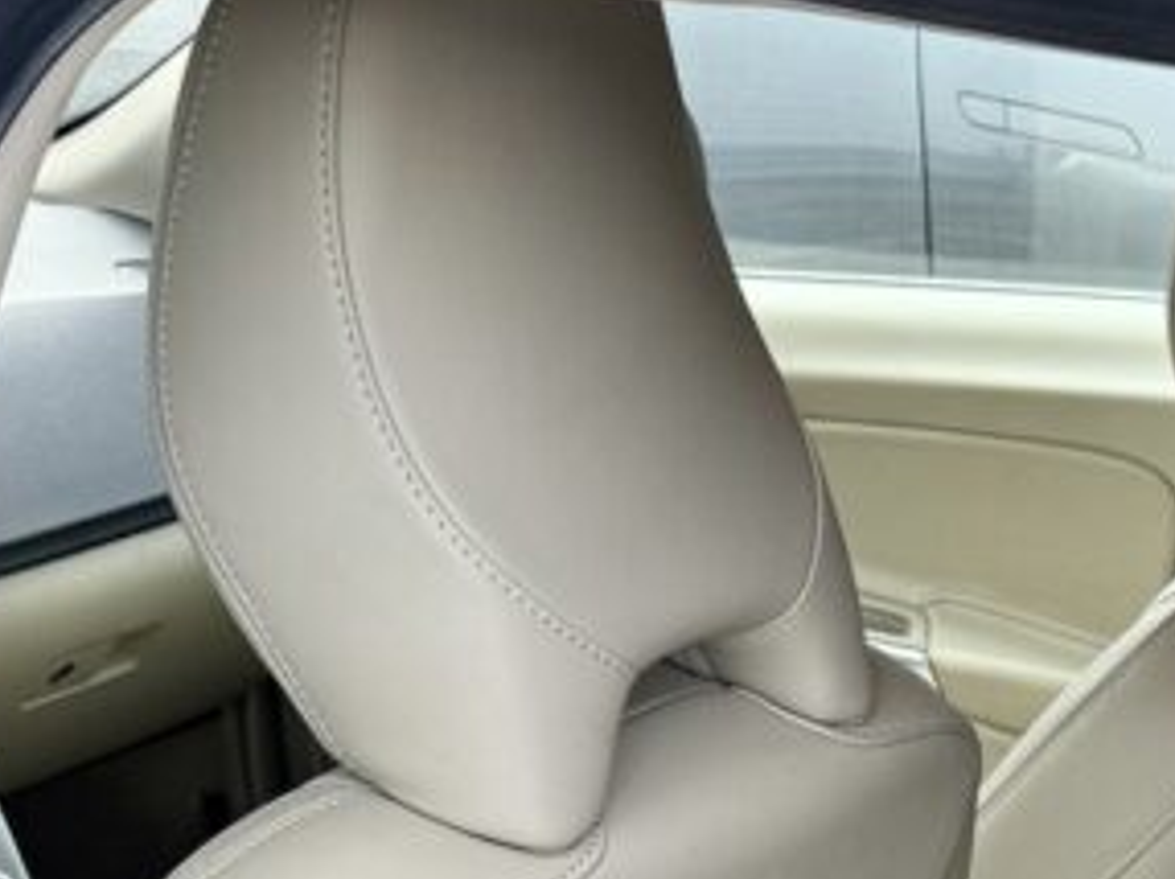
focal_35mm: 86
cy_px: 1470
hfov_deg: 21.0
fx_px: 2917
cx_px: 1454
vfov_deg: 15.3
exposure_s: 1/350
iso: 80
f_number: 1.78
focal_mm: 6.76
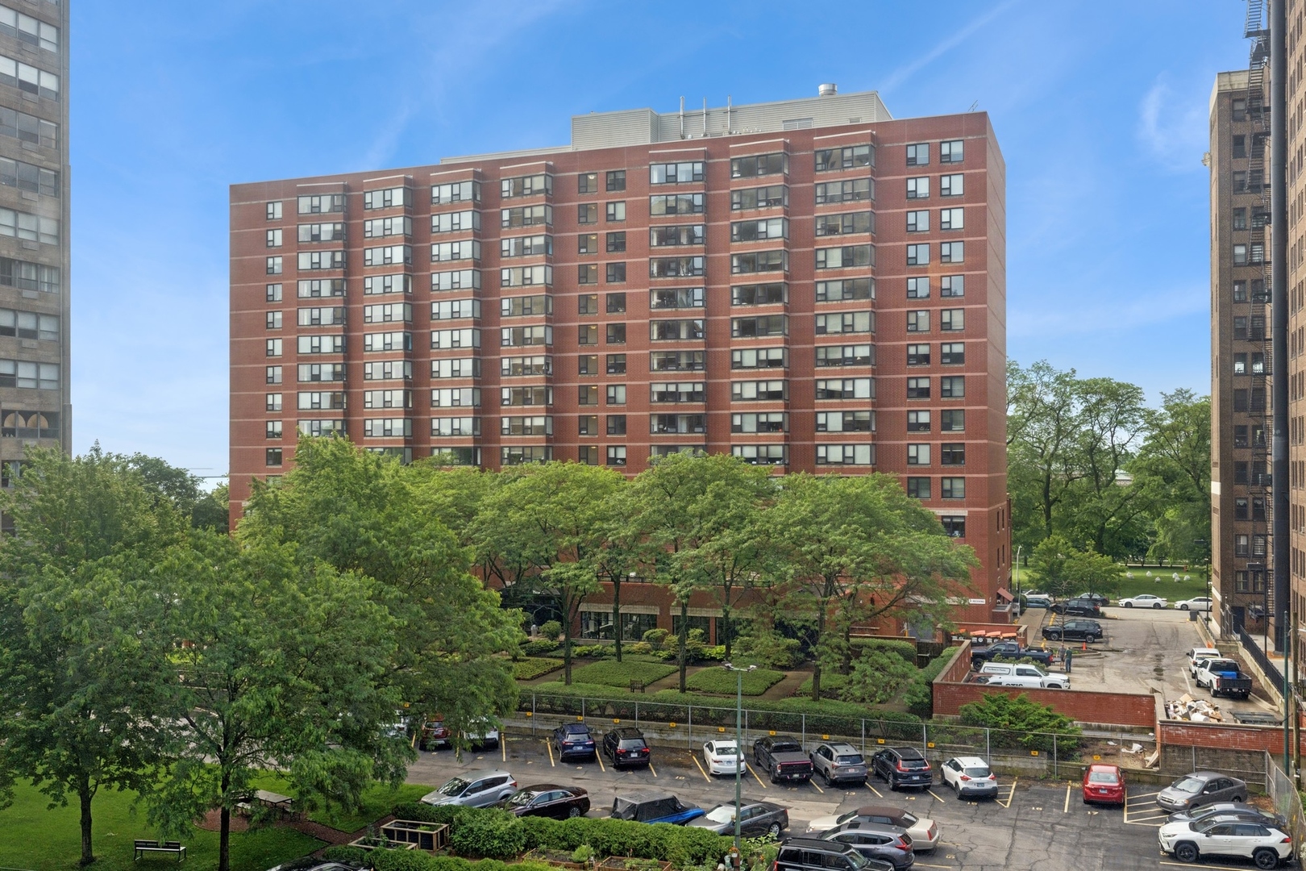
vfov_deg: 38.9
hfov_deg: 55.8
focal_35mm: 34
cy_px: 436
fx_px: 1233
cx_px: 653
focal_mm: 34
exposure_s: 1/1000
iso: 320
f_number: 8
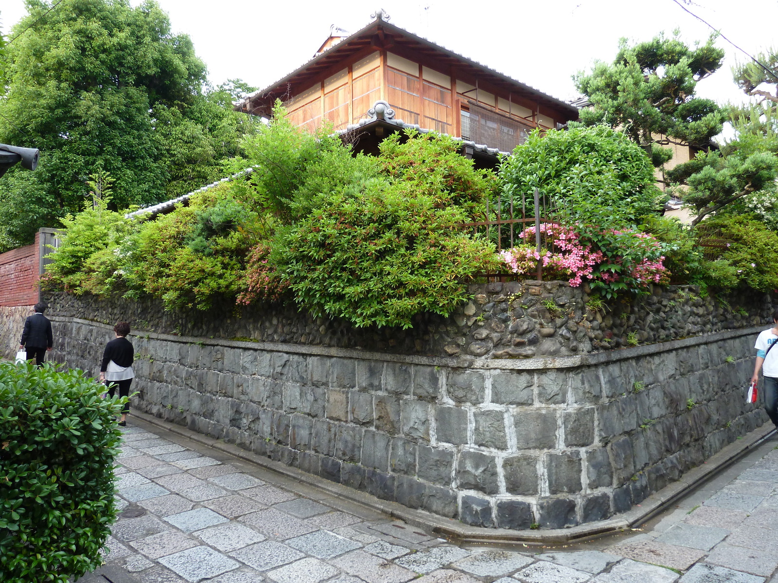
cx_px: 389
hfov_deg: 69.4
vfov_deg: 54.9
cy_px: 292
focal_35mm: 25
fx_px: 562
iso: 125
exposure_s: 1/30
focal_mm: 4.1
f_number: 3.3
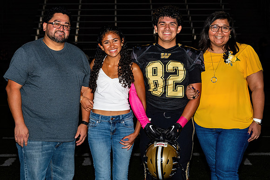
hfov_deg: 20.9
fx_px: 730
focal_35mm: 97
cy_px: 85
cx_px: 132
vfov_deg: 14.1
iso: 320
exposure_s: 1/200
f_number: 5
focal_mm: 50
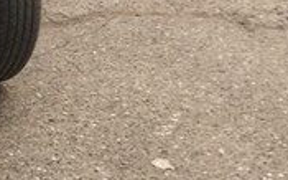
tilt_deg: -17.7
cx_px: -133
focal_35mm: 116
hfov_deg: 16.5
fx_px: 910
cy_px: -110
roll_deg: +0.3
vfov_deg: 10.8
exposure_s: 1/50
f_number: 2.2
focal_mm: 4.15
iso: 32
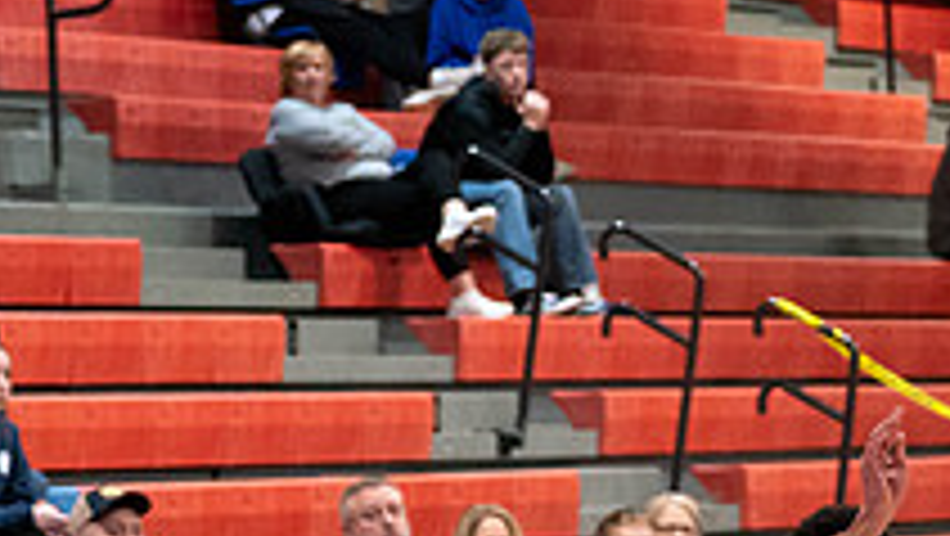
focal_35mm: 268
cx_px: 959
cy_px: 754
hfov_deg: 8.0
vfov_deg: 4.5
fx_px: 6755
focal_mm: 75
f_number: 2.8
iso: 5000
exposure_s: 1/1000
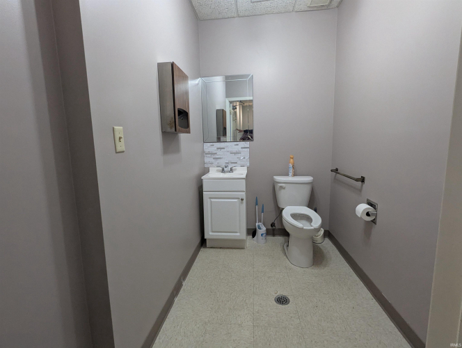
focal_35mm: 16
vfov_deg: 78.2
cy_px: 174
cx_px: 231
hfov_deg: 94.4
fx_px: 214
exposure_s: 1/60
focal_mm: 2.35
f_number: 2.2
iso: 464
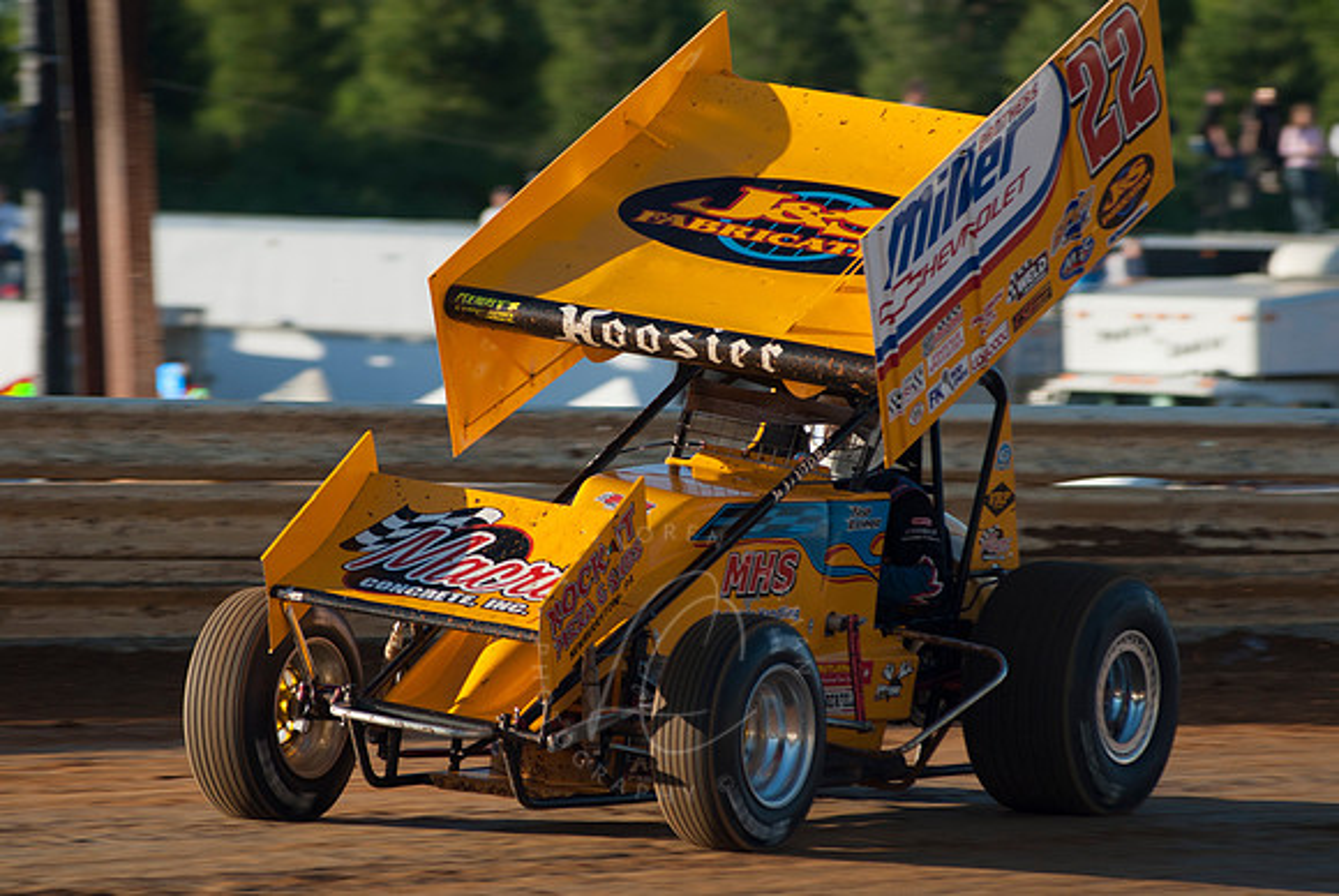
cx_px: 670
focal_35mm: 300
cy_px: 448
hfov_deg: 6.9
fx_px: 11169
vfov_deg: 4.6
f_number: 4
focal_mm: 200
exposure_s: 1/640
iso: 100
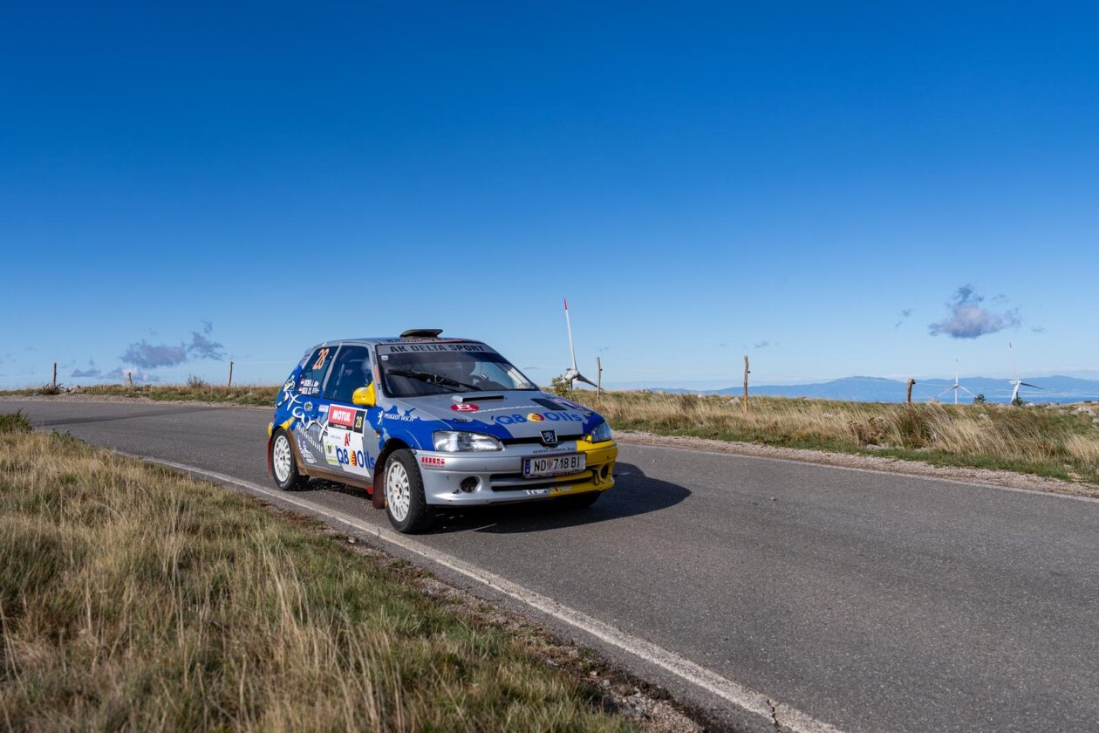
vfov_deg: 41.7
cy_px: 413
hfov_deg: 59.3
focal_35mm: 31
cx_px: 476
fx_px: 960
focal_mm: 24
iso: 125
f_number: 4
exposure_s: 1/2500
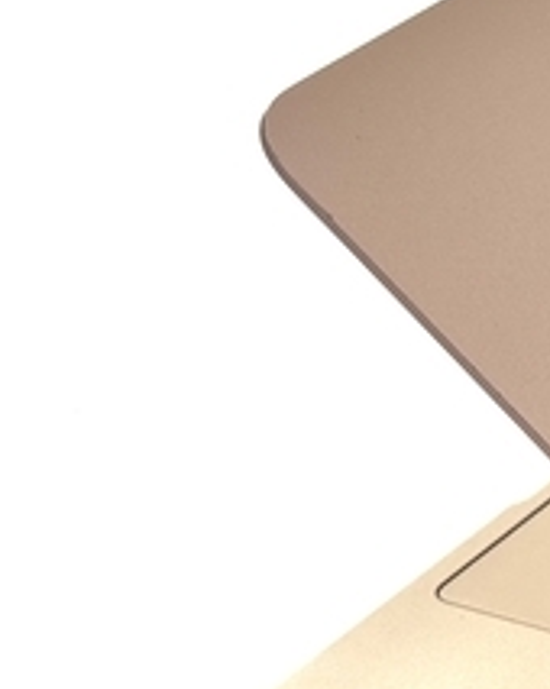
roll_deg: -0.5
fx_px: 3586
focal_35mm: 176
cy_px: 472
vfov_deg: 11.0
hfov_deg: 8.4
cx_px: 996
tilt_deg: -30.5
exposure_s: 1/157
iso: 50
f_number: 1.78
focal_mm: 6.76
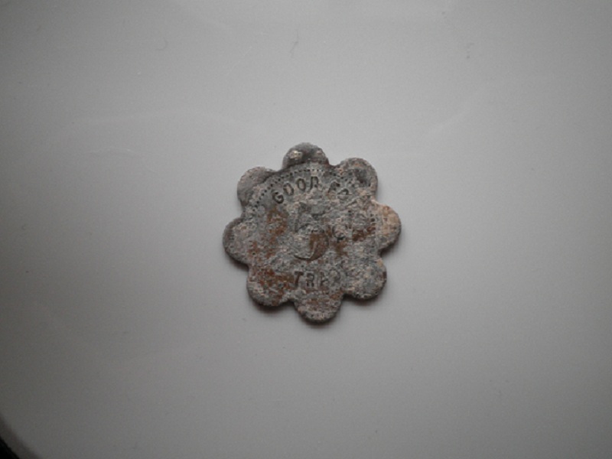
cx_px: 306
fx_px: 548
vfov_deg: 45.4
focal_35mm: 31
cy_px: 230
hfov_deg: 58.4
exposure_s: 1/40
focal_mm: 5.5
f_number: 2.8
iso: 160
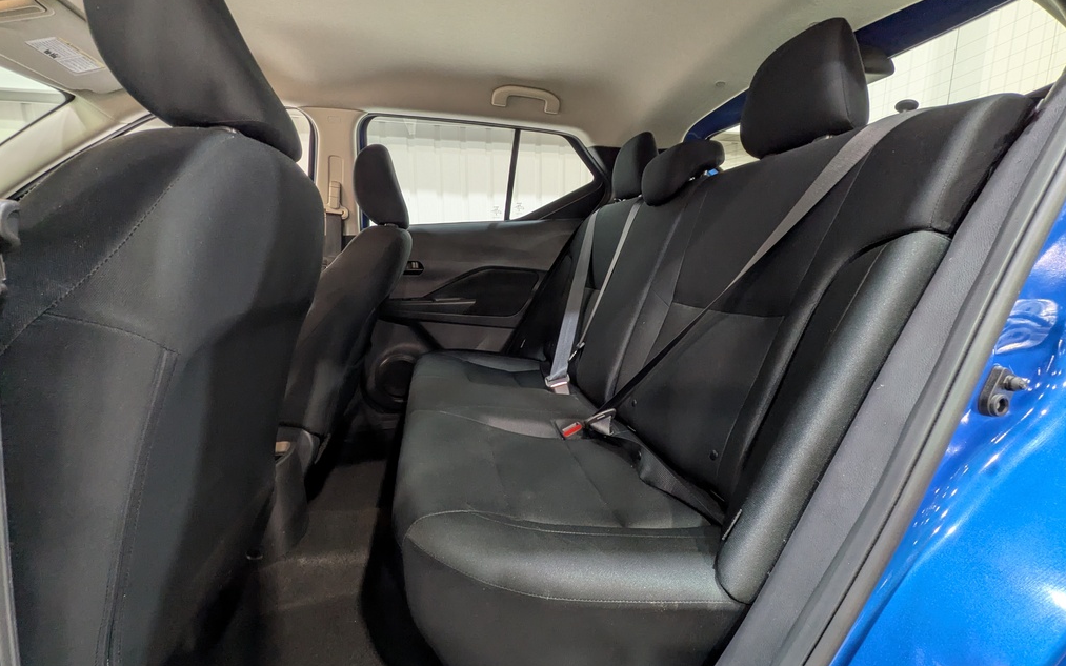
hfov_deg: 101.5
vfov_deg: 74.8
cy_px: 341
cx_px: 528
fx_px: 436
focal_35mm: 15
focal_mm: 1.83
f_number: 2.2
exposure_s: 1/24
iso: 78
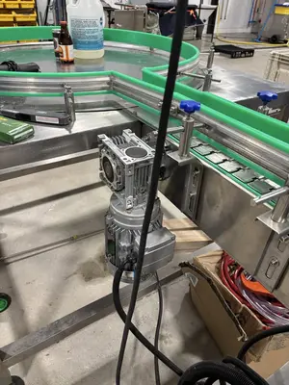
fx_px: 289
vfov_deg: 67.3
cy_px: 192
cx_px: 144
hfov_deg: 53.1
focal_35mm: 26
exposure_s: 1/60
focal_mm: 6
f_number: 1.6
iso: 160
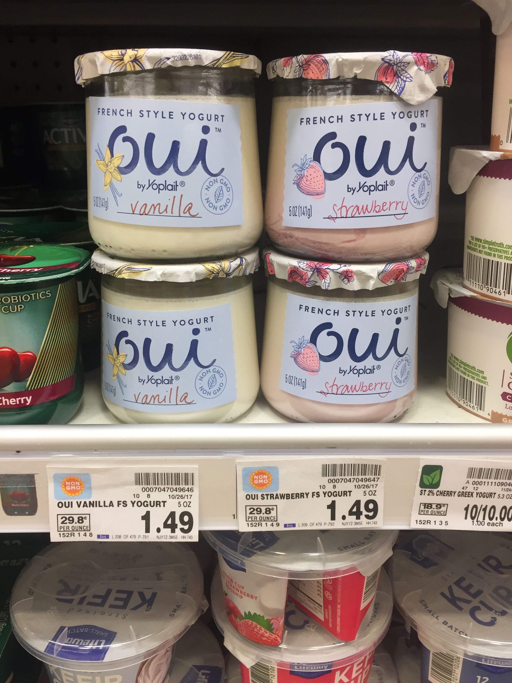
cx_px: 256
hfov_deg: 48.2
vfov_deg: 61.7
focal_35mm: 29
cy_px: 342
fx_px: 572
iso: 32
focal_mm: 4.15
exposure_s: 1/30
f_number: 2.2
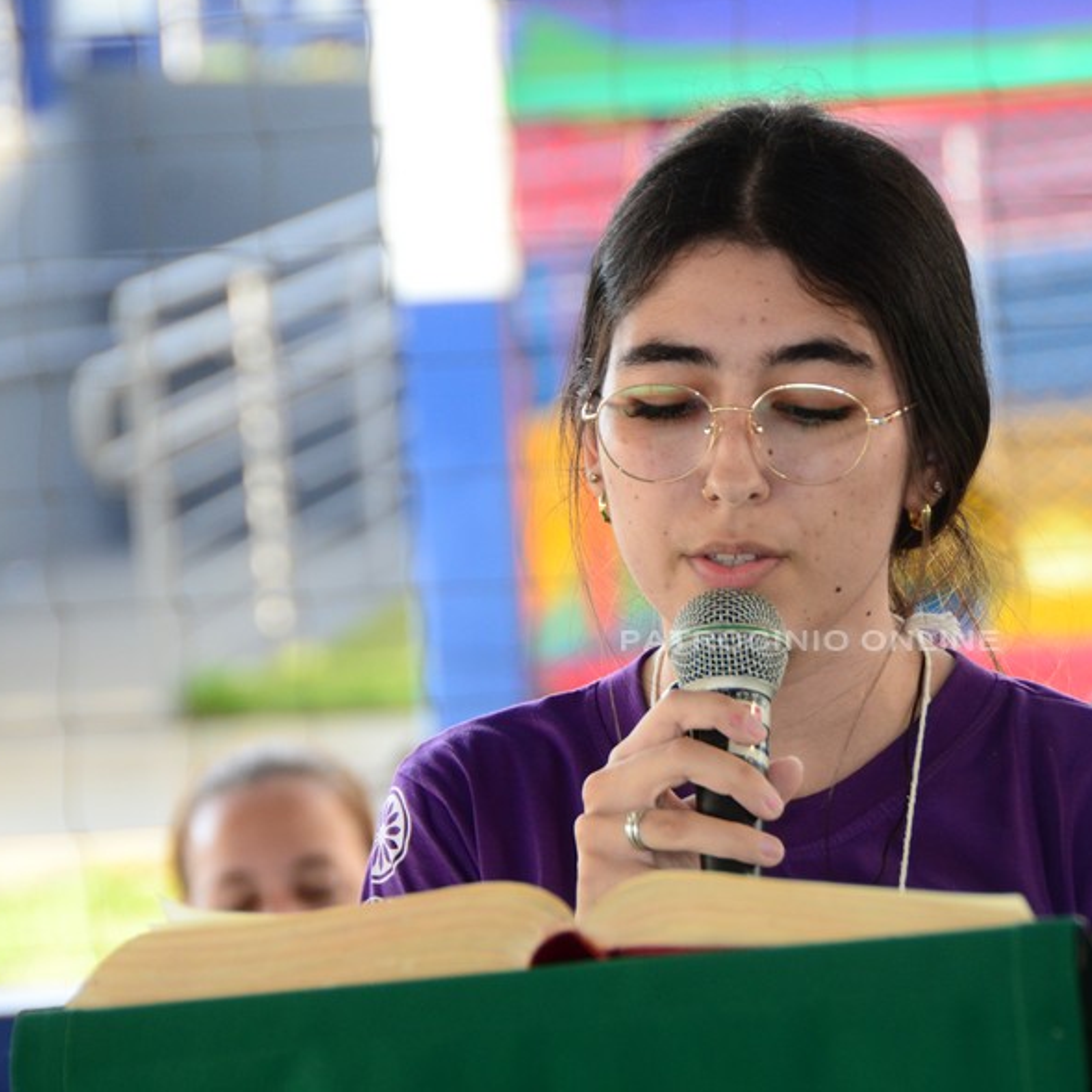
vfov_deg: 7.5
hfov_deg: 7.5
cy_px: 544
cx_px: 657
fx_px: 8280
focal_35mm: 232
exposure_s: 1/200
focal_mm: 120
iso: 800
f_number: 5.3
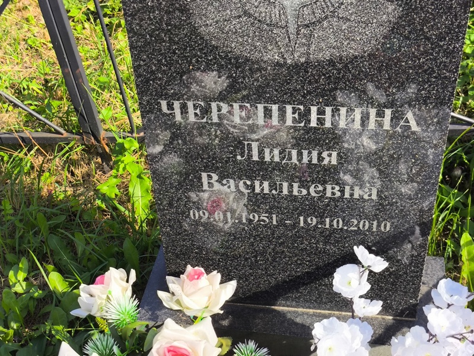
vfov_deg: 29.1
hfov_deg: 38.2
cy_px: 178
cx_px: 237
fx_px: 685
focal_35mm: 50
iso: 50
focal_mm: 4.71
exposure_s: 1/832
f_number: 1.7
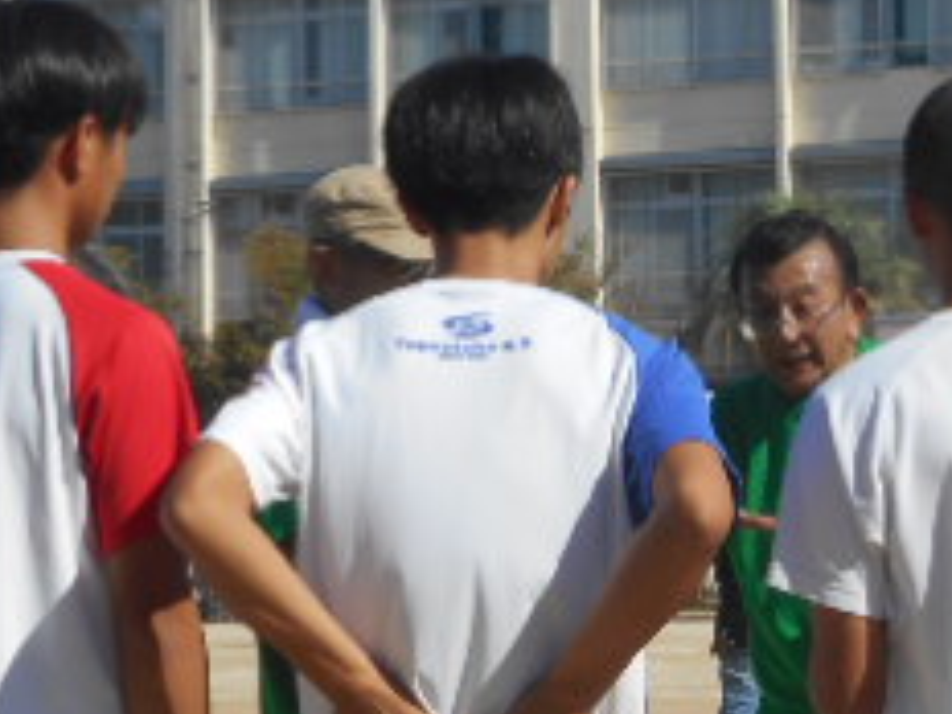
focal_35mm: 160
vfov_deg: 9.3
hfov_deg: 12.3
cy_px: 189
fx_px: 4400
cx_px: 669
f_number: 4.9
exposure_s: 1/800
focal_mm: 10
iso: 80
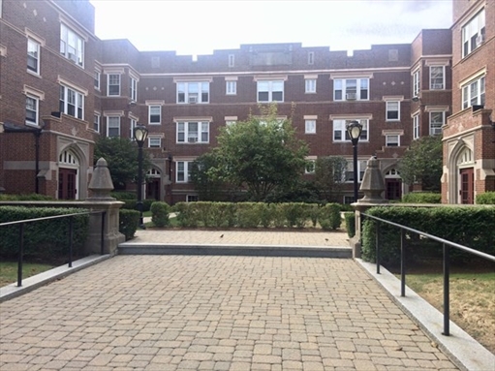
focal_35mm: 29
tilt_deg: +1.8
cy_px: 186
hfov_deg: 61.7
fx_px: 415
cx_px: 248
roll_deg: +0.4
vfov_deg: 48.2
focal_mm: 4.15
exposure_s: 1/622
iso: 32
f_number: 2.2
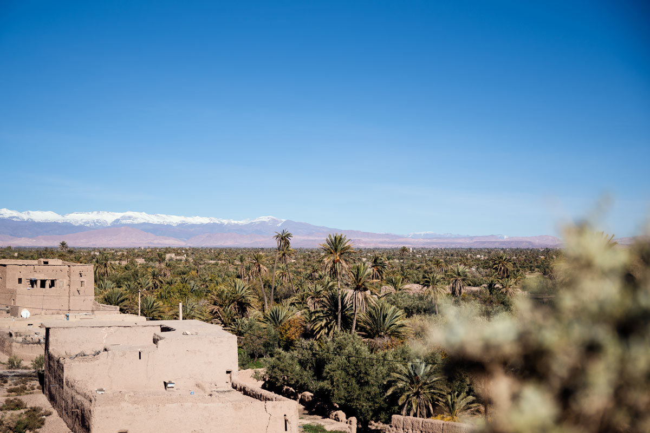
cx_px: 325
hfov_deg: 43.6
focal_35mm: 45
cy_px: 216
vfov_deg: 29.9
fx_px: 812
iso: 100
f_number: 2.8
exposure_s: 1/3200
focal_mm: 45
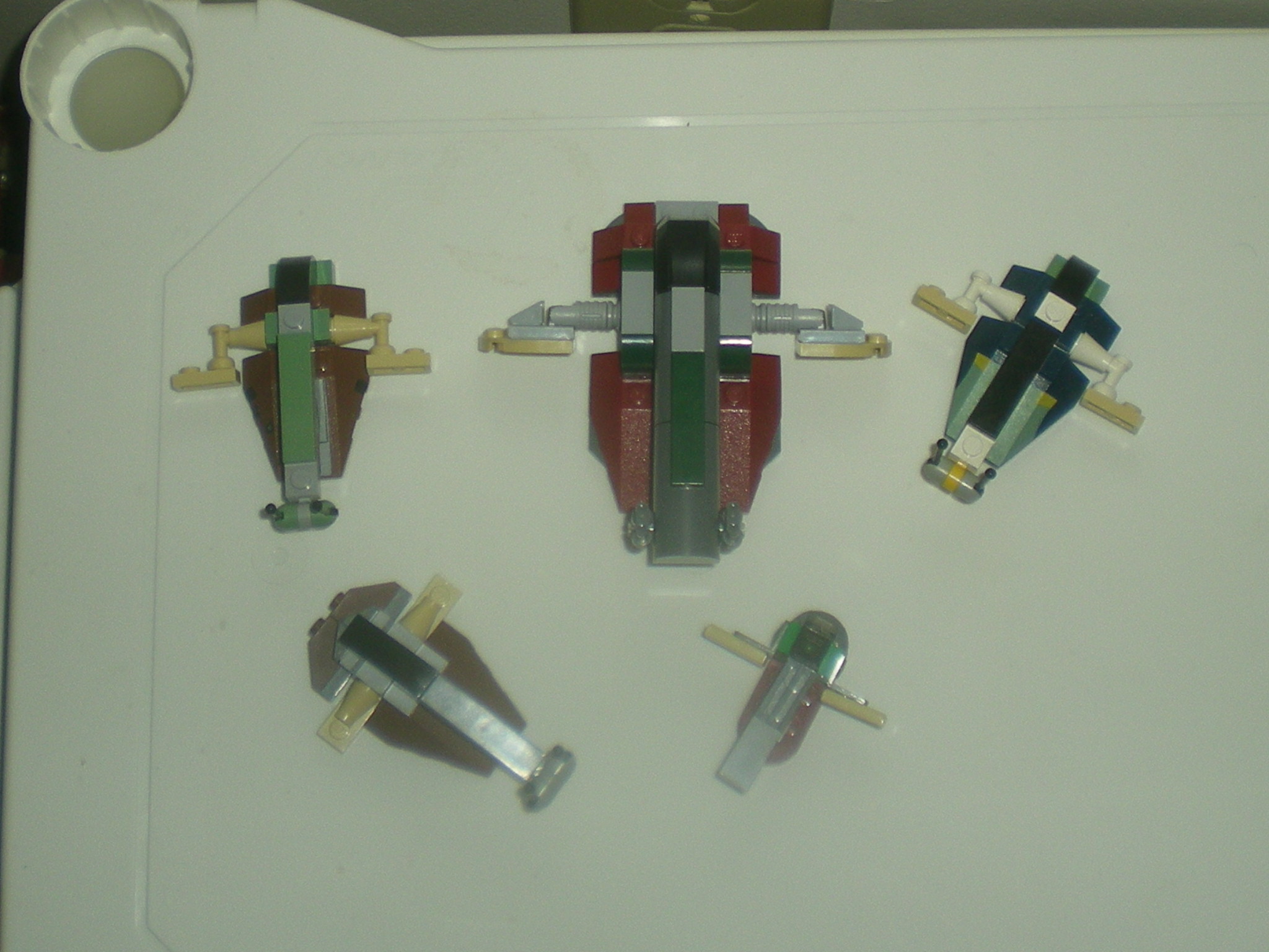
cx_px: 634
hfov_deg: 49.0
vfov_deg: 37.7
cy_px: 476
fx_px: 1393
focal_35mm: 38
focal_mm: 6.3
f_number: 3.1
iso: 50
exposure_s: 1/60
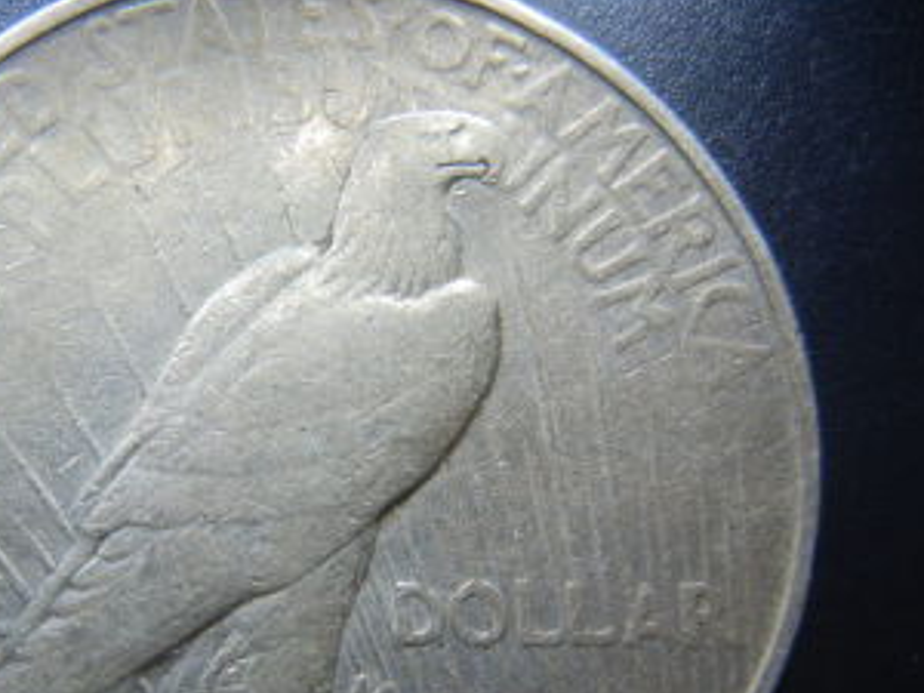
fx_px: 1174
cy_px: 496
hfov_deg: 42.2
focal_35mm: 44
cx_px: 290
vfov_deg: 32.4
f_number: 3.5
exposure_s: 1/140
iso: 160
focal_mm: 5.4
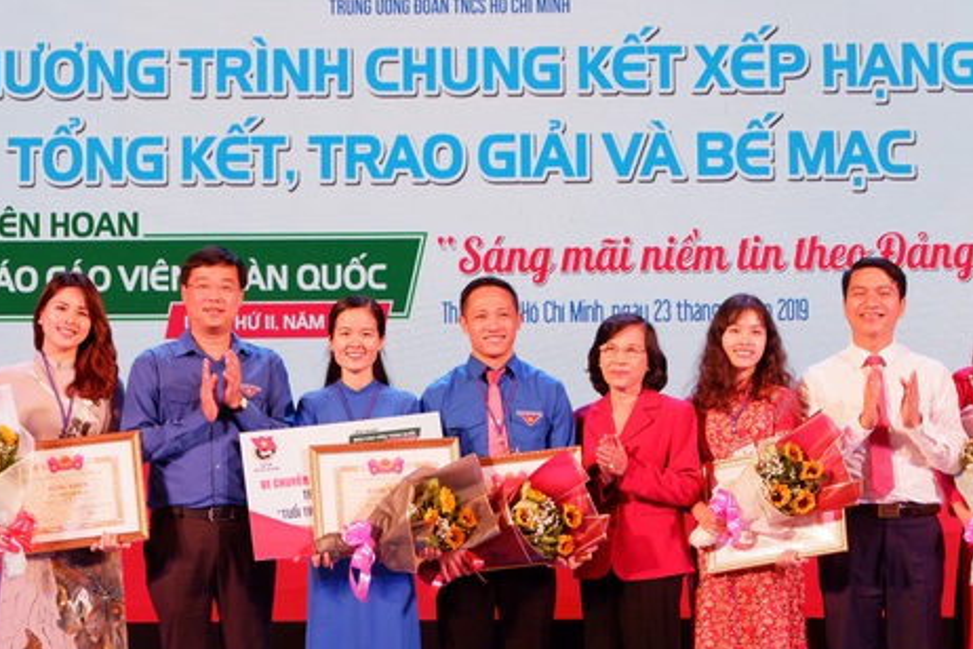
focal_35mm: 104
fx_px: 2811
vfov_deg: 13.1
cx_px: 404
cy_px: 446
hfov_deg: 19.6
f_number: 5.6
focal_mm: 50
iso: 2500
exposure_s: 1/400
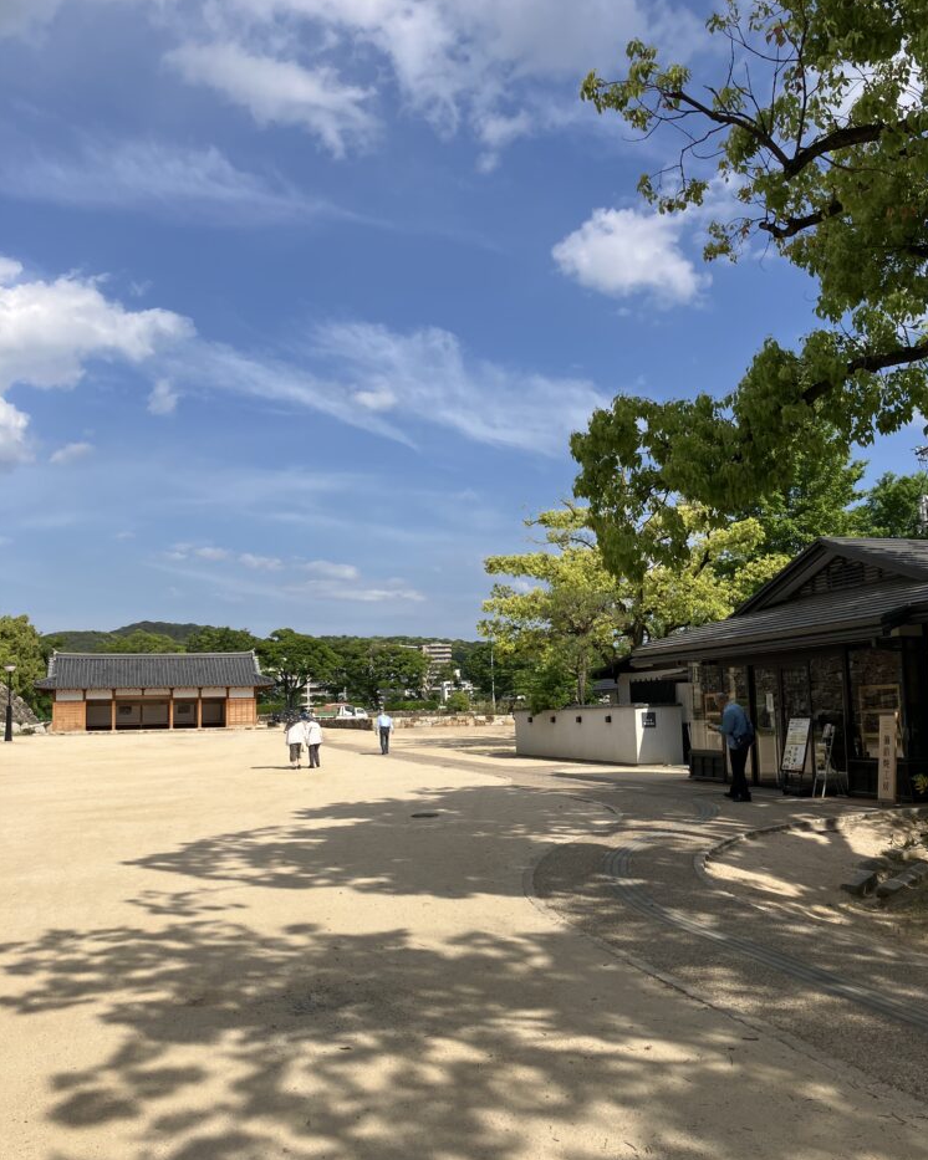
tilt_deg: +5.9
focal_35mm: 30
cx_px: 474
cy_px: 625
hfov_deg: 48.5
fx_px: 1030
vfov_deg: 58.7
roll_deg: +1.7
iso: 32
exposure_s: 1/2558
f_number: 1.8
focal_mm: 3.99
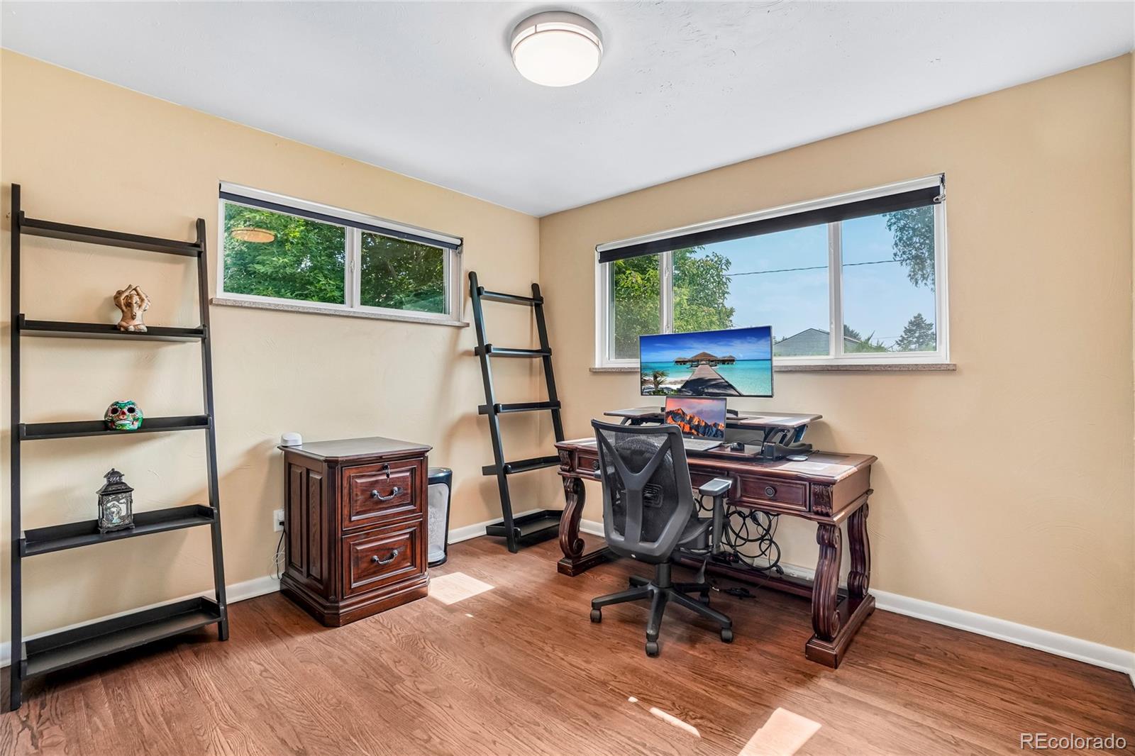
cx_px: 568
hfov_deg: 100.4
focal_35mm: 15
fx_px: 473
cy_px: 378
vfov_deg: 77.3
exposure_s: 1/40
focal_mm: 10
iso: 400
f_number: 8
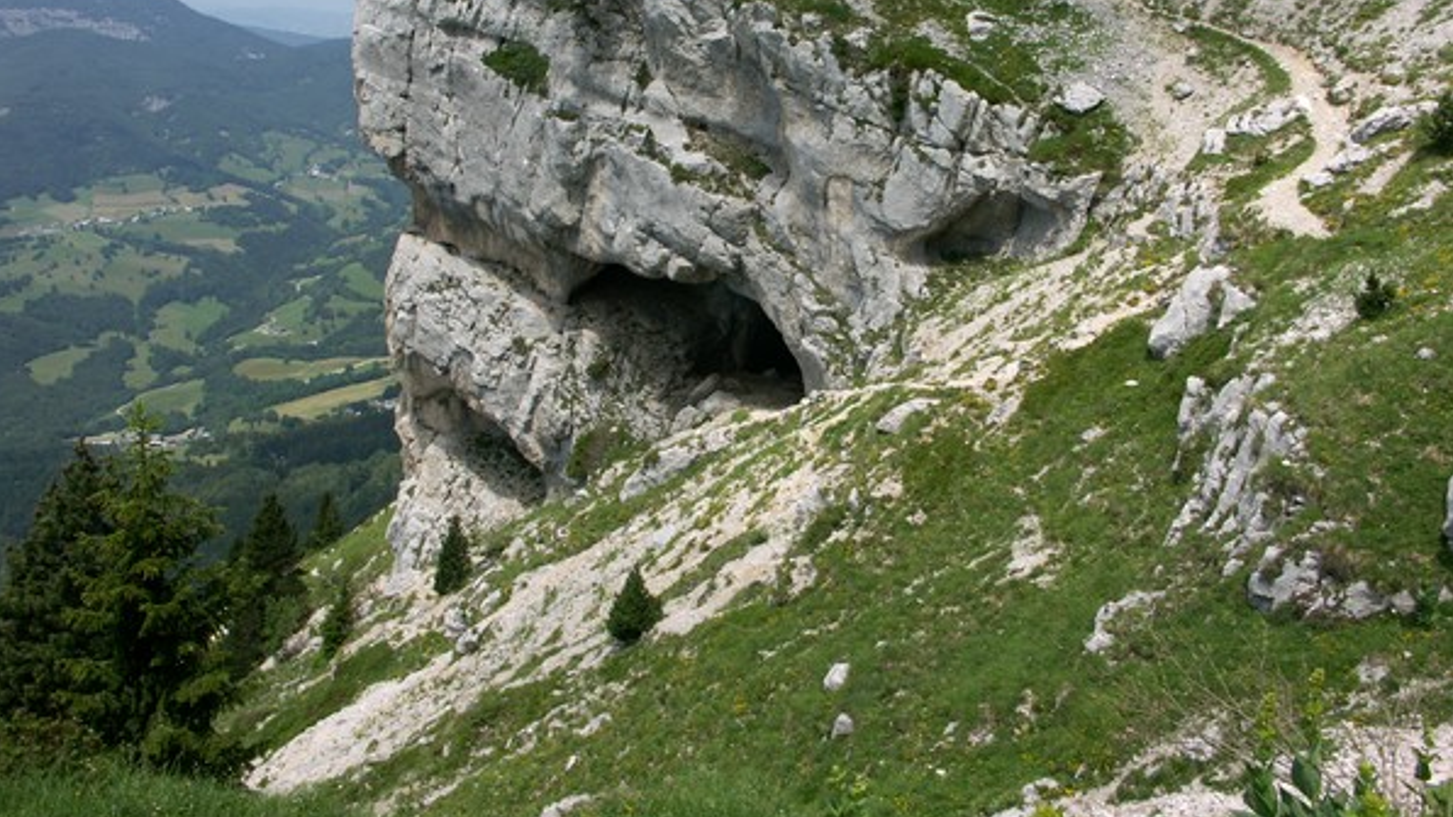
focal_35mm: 34
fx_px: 1310
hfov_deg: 58.0
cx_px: 726
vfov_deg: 34.4
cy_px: 283
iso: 64
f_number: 7.1
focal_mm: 8
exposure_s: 1/320
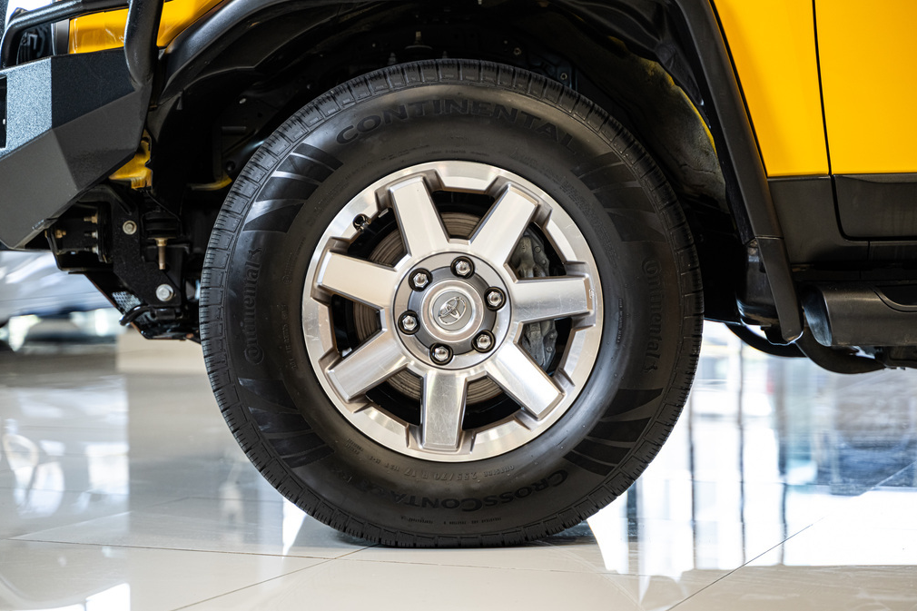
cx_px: 458
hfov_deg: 26.7
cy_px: 302
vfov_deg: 17.9
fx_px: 1935
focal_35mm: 76
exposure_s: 1/125
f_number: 2.8
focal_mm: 75
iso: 640
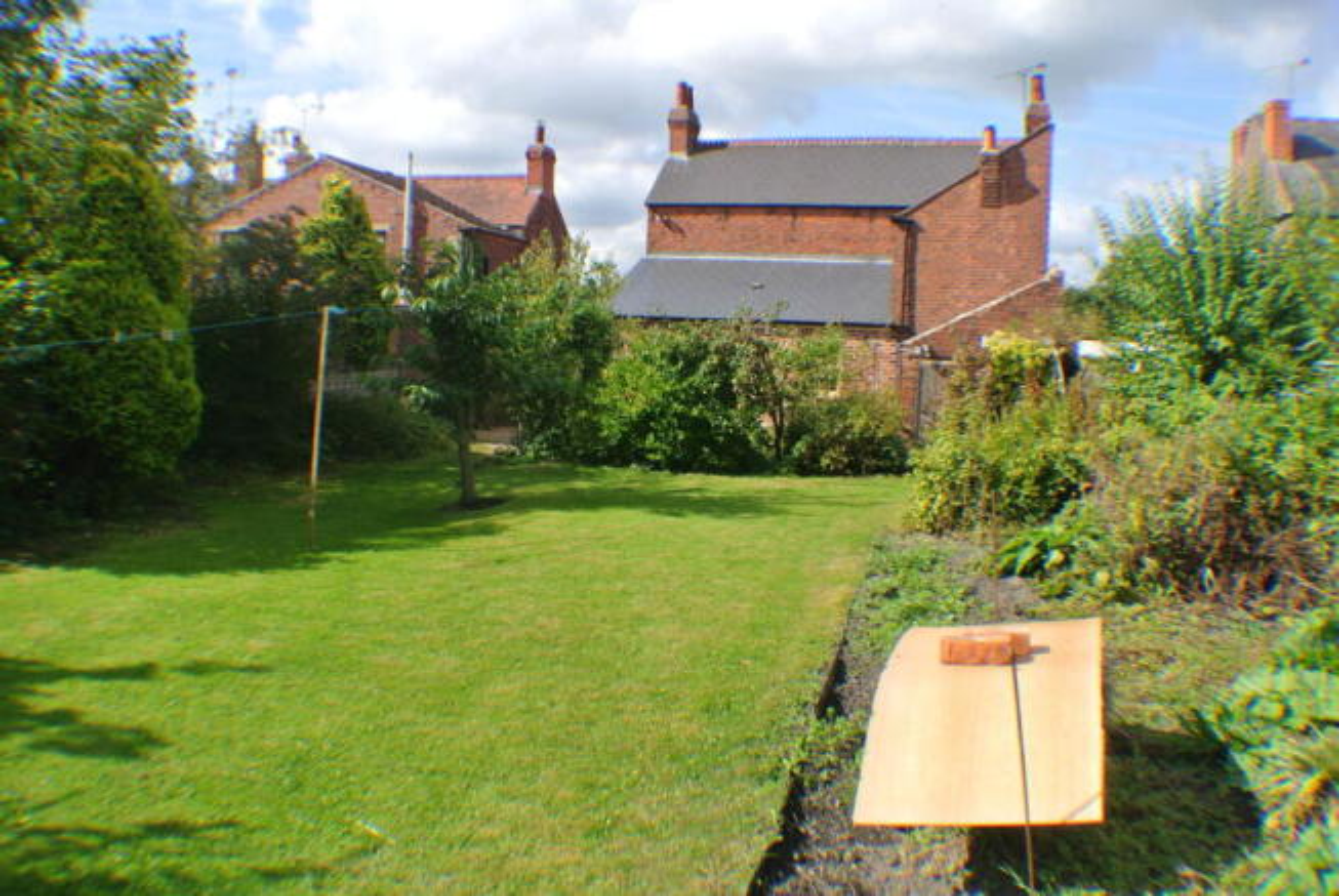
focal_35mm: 40
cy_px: 448
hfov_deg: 48.4
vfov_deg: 33.5
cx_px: 670
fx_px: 1489
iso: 100
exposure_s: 1/500
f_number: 4.5
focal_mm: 15.1
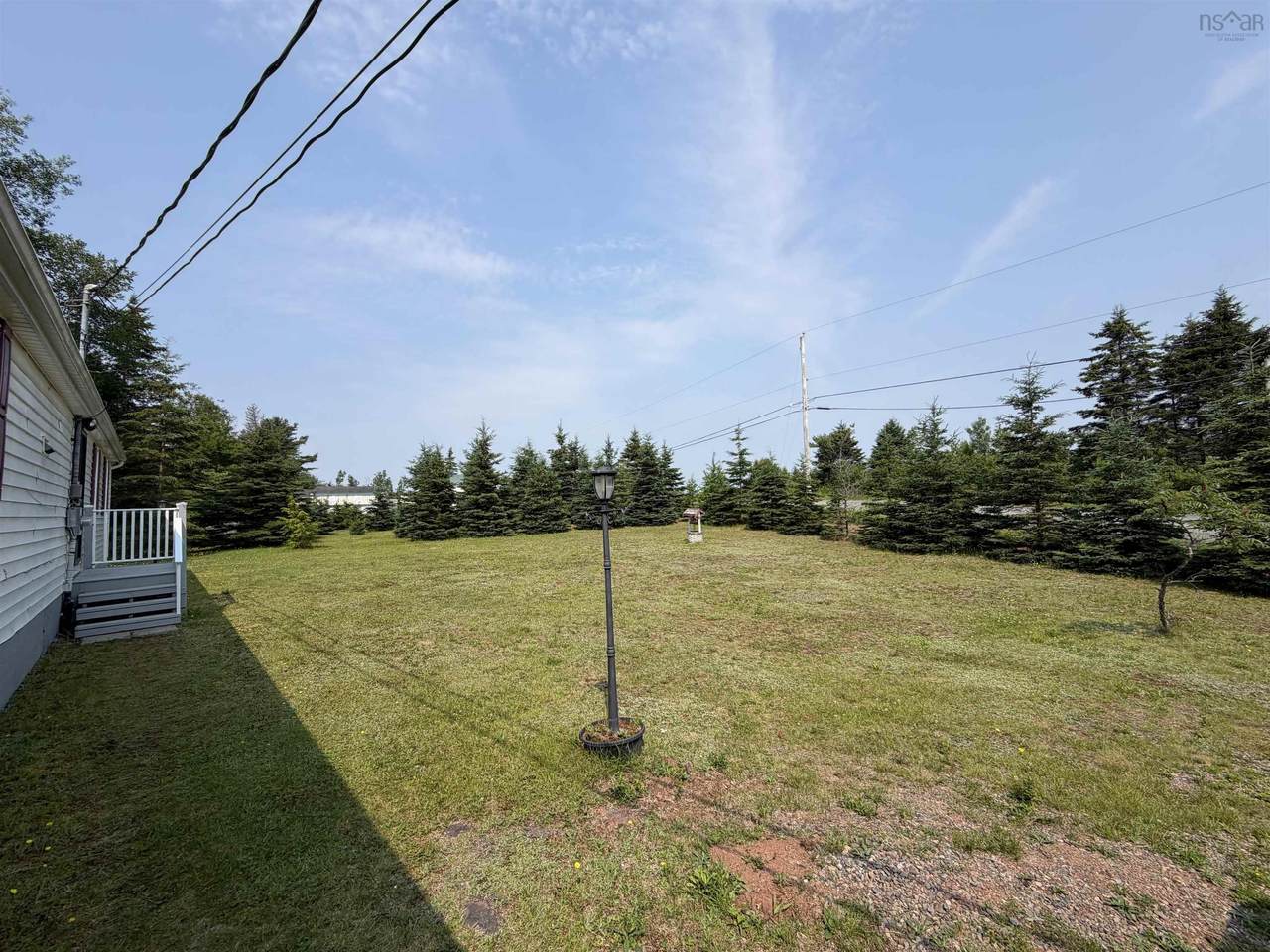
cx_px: 635
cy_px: 476
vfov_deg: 85.7
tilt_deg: +4.7
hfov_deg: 102.1
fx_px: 514
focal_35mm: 14
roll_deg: +1.6
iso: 20
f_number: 2.2
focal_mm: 2.22
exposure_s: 1/914
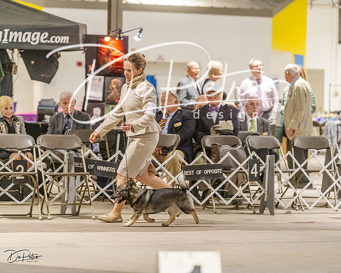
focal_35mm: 152
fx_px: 1534
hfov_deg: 12.7
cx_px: 148
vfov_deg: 10.2
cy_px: 136
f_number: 3.2
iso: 6400
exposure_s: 1/400
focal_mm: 135
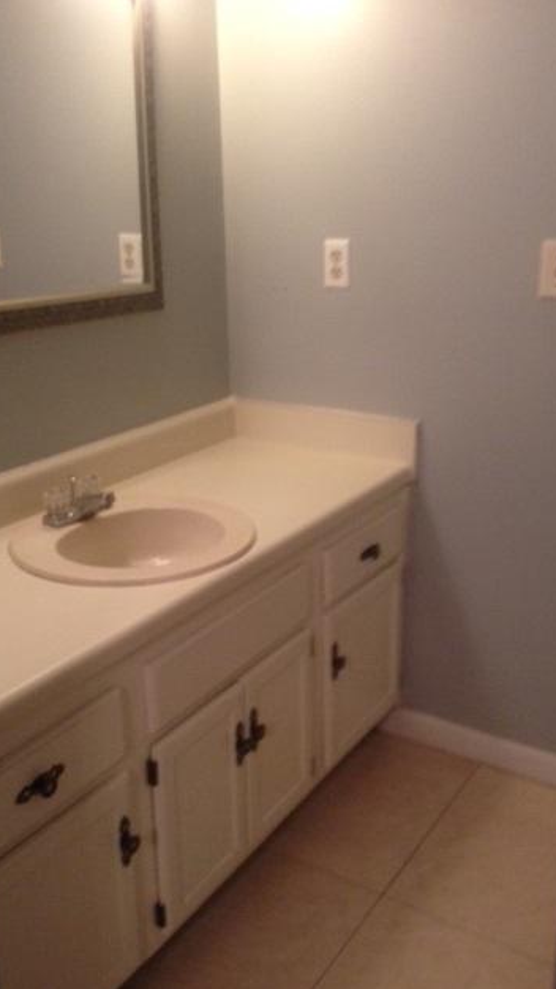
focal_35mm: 39
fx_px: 1022
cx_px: 262
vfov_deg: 51.6
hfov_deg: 30.4
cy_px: 502
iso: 200
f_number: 2.4
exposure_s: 1/20
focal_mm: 4.28
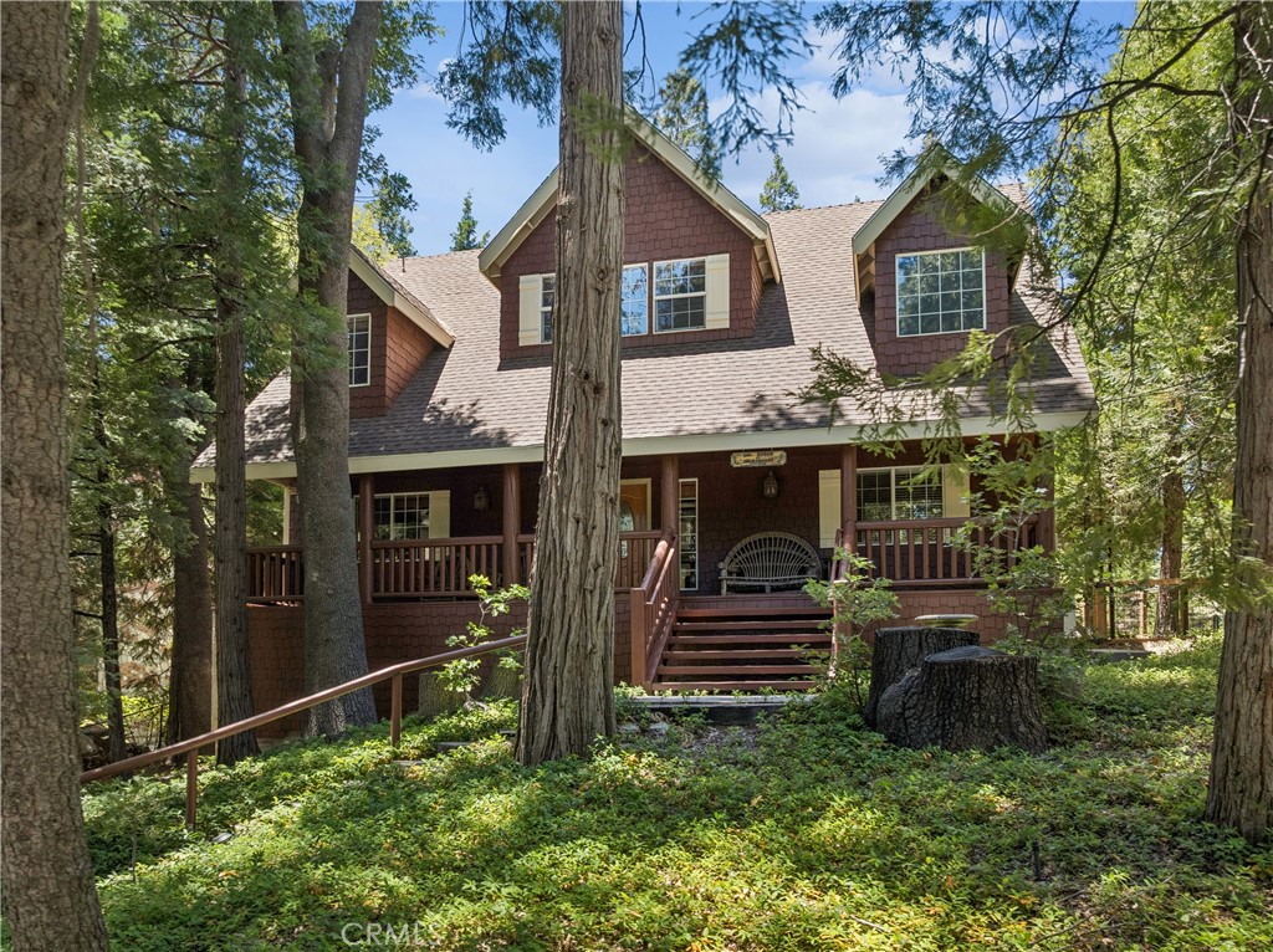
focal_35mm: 24
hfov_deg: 71.6
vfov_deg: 56.7
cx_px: 636
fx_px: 882
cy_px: 476
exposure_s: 1/15
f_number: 2.8
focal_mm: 12.3
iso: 130
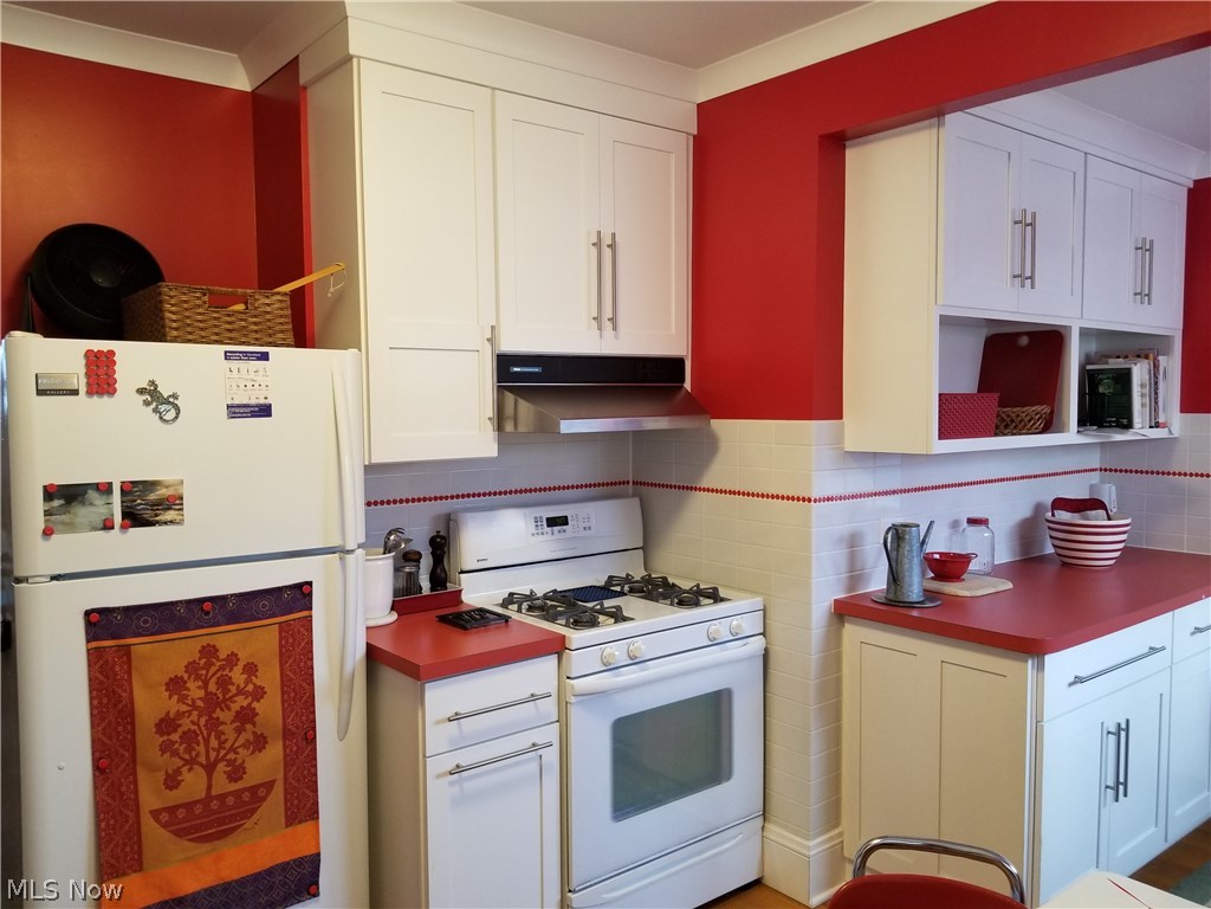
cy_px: 454
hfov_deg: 67.3
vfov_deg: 53.1
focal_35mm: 26
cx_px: 606
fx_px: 910
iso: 160
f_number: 1.7
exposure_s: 1/60
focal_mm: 4.3
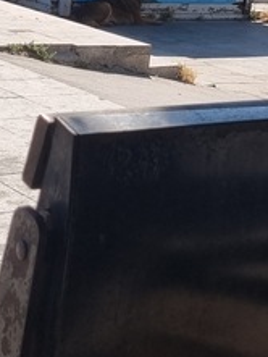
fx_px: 1114
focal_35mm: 108
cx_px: 310
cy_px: -155
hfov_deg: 13.4
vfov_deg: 16.8
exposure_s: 1/3717
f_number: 1.8
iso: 50
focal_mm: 5.4
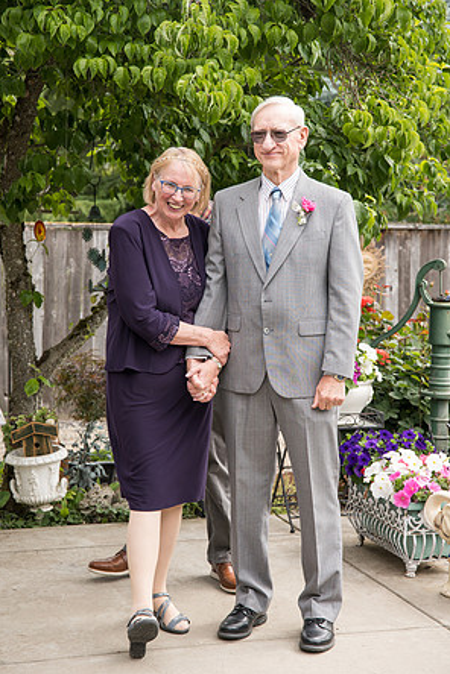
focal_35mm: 71
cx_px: 225
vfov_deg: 28.5
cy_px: 340
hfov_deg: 19.2
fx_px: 1331
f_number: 5
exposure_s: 1/500
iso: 400
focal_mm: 70
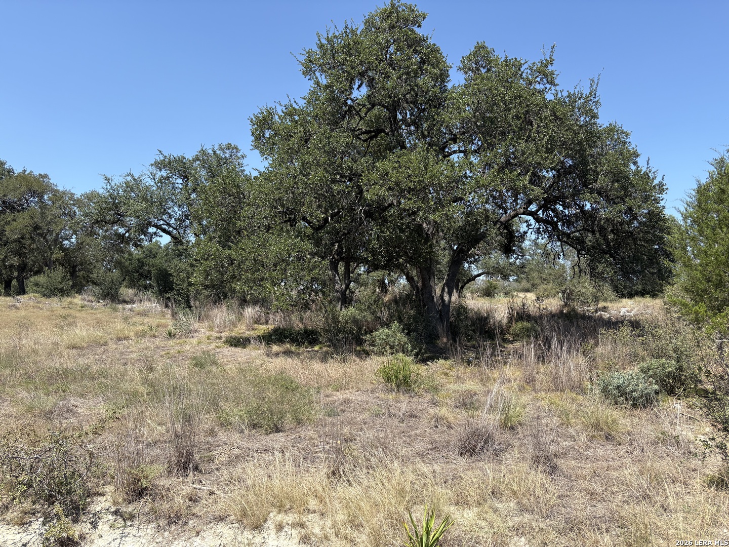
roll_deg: -0.5
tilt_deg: +4.3
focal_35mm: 26
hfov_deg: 67.3
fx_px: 548
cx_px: 364
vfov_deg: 53.1
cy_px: 274
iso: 50
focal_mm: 5.96
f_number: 1.6
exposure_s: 1/1901
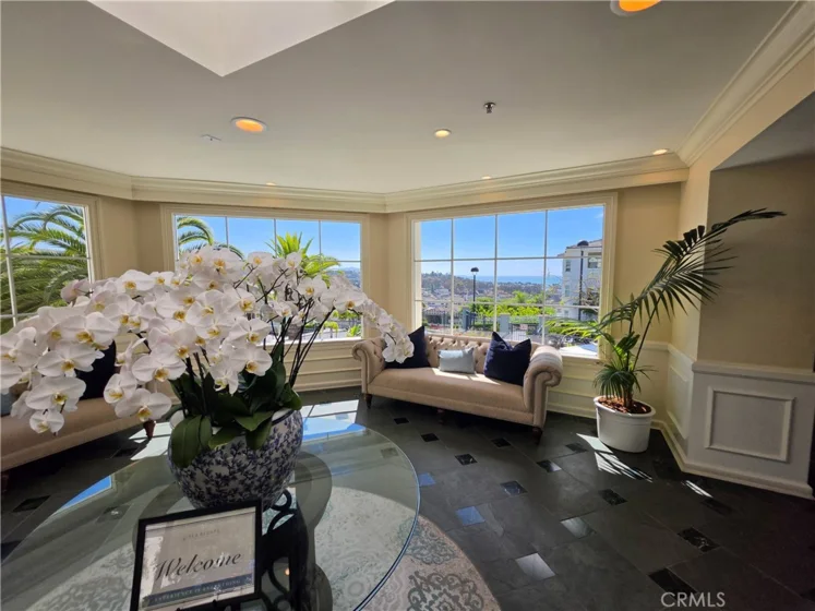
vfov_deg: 89.9
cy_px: 306
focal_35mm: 13
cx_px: 408
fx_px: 306
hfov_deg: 106.2
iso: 32
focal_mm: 2.2
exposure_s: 1/1809
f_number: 1.9
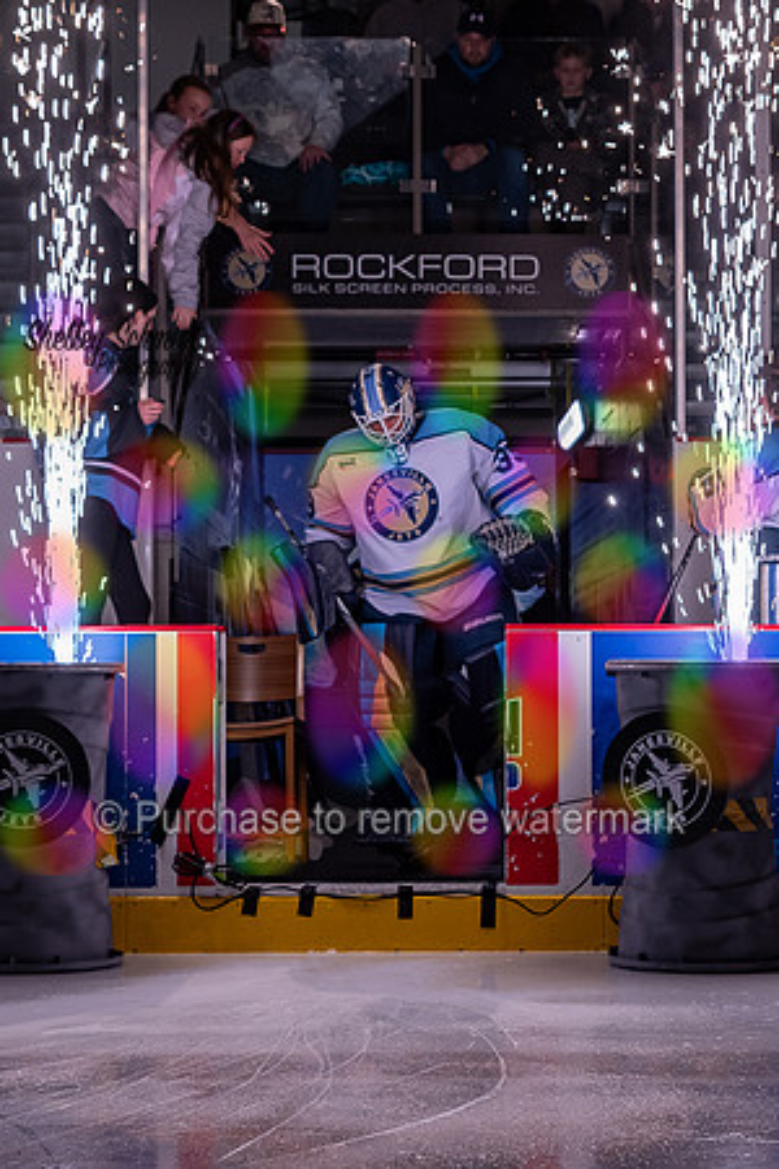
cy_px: 627
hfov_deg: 16.1
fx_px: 2749
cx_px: 414
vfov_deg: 24.0
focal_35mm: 85
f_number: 3.5
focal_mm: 35
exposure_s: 1/200
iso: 400
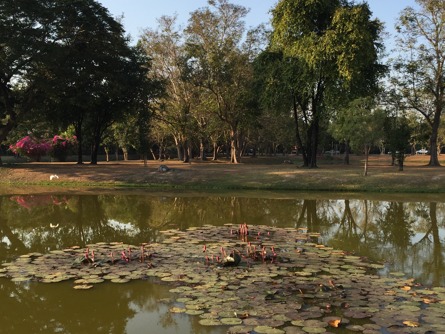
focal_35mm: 43
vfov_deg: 33.6
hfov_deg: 43.8
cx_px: 210
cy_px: 169
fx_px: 553
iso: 32
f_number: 2.2
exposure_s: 1/791
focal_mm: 4.15
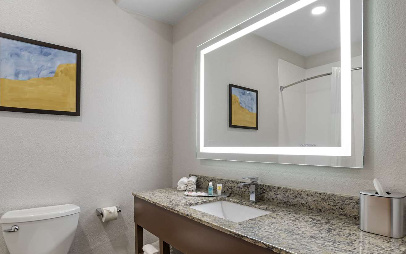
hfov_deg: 82.3
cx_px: 207
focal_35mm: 21
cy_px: 143
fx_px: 232
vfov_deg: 57.1
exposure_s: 1/40
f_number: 10
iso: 400
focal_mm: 18
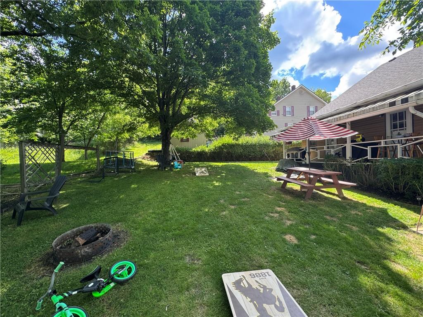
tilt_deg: +0.4
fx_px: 171
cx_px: 212
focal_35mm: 14
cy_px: 158
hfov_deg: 102.1
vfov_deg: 85.7
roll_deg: +1.0
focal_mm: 2.22
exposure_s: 1/143
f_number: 2.2
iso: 40
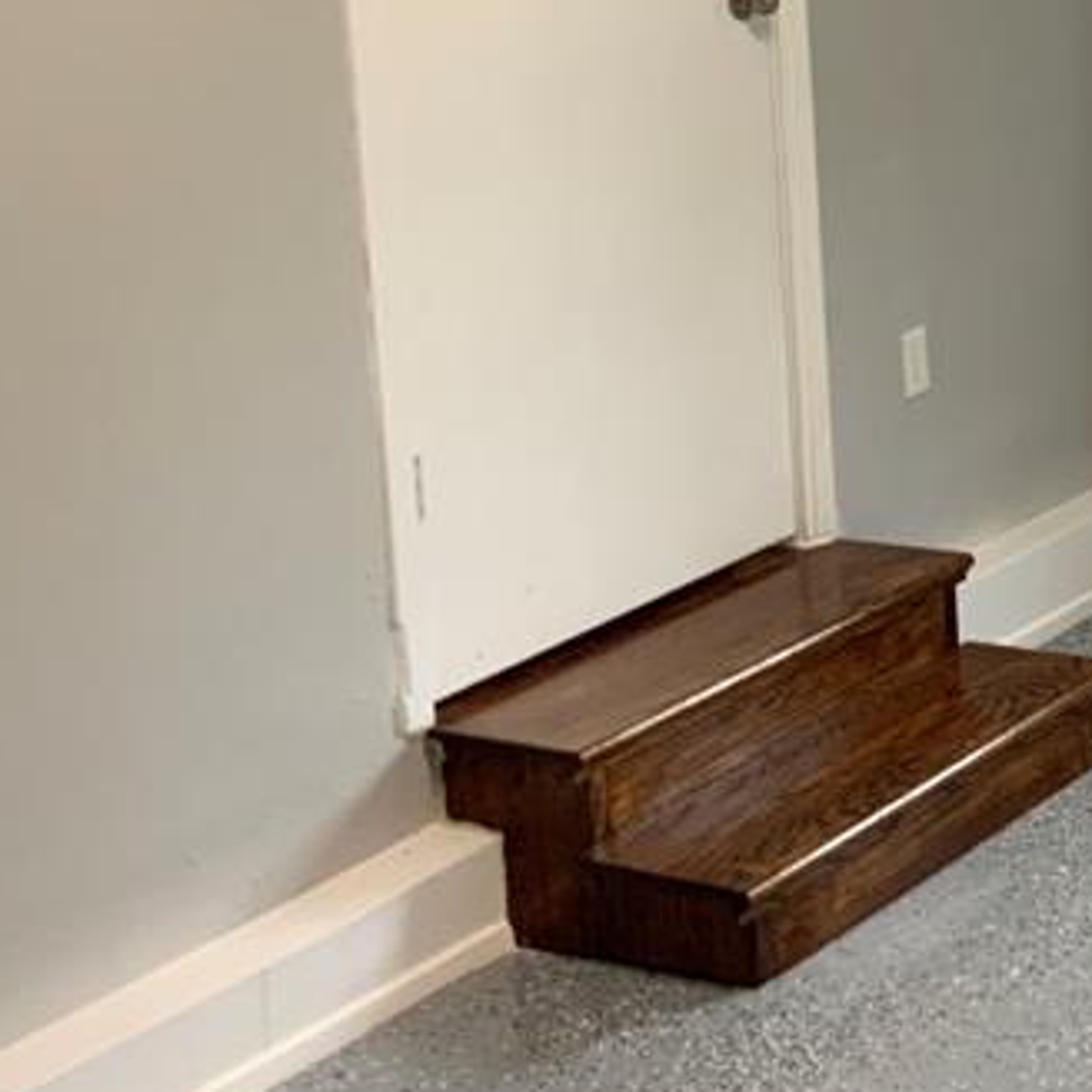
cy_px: 73
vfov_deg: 21.1
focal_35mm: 80
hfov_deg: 19.7
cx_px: 1458
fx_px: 2855
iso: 100
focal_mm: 3
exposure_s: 1/60
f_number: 1.8
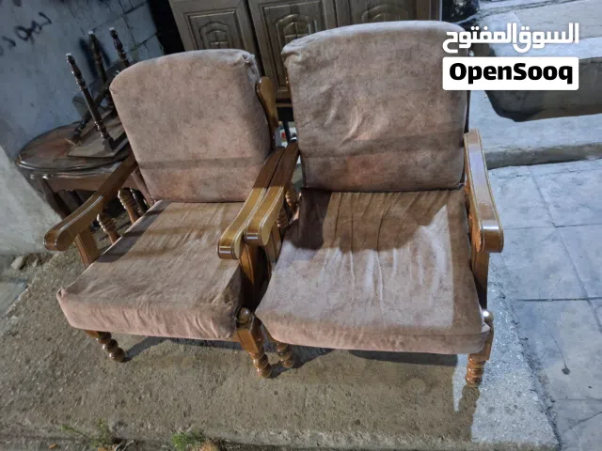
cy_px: 226
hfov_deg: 73.9
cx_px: 301
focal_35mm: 23
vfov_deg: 58.9
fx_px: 400
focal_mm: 5.54
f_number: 1.8
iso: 640
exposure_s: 1/25
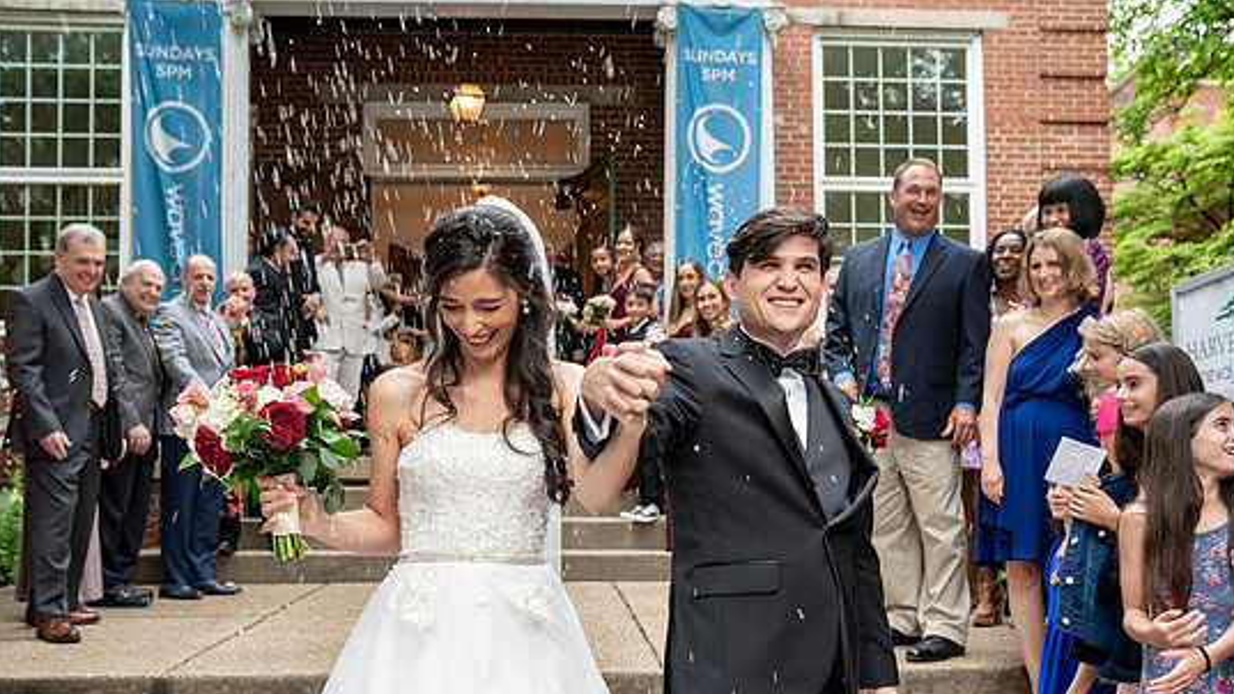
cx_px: 622
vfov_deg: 32.5
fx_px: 1178
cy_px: 474
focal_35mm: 36
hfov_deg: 55.3
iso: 800
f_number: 4
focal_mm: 29
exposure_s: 1/250
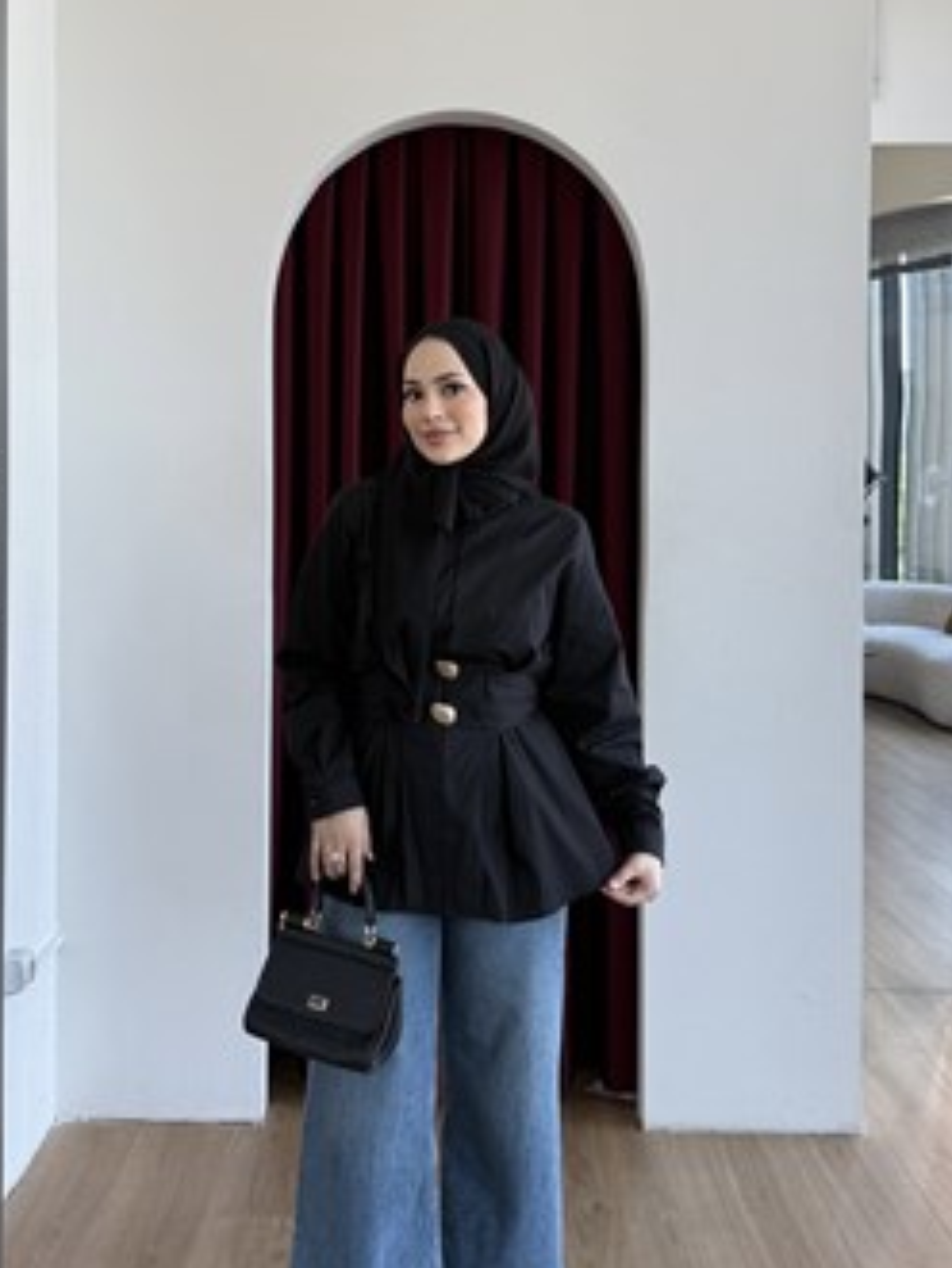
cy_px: 747
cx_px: 445
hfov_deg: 46.8
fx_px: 1099
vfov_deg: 59.5
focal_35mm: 30
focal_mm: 6.76
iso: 64
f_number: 1.78
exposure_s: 1/121
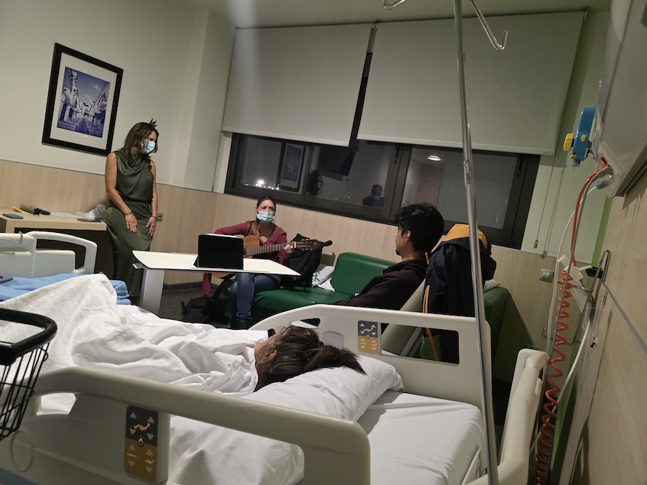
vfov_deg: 58.9
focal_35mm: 23
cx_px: 324
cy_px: 242
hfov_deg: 73.9
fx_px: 430
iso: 1000
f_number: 1.7
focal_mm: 6.3
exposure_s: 1/100
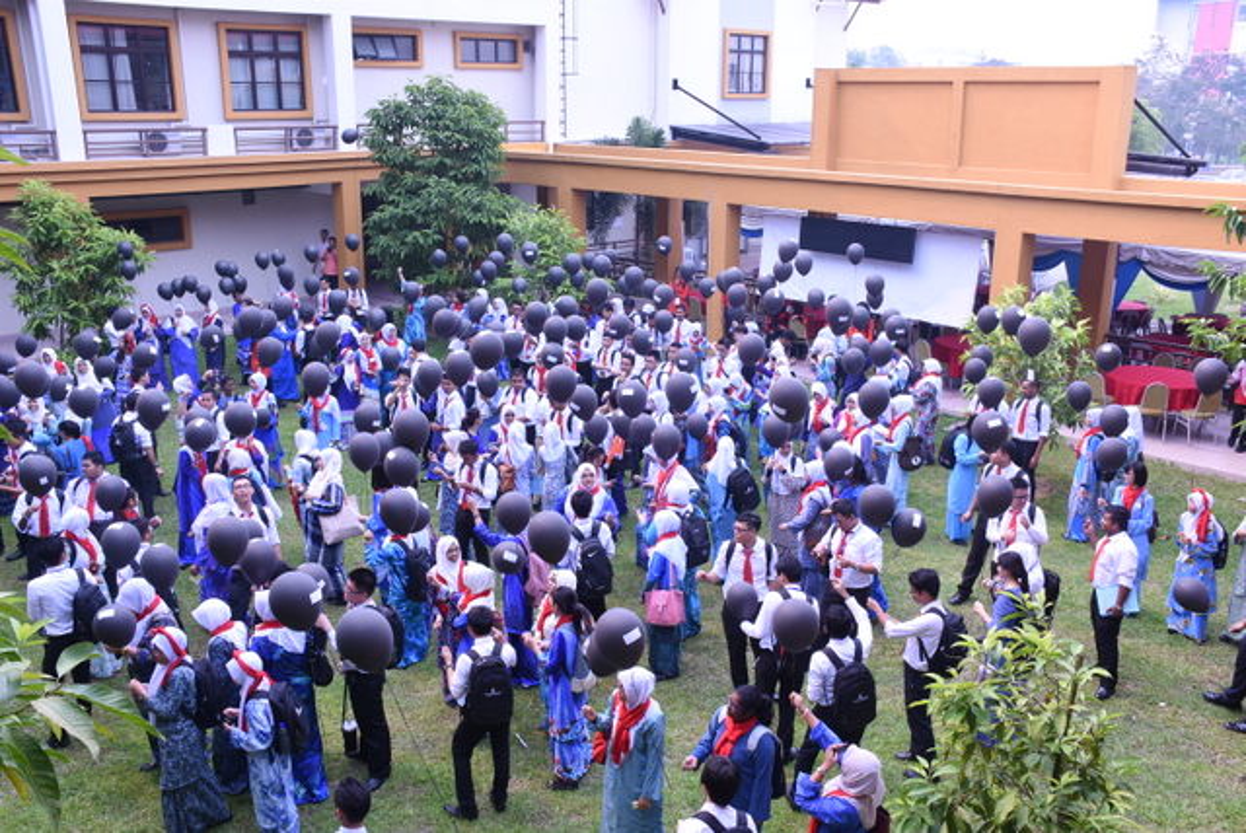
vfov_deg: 40.0
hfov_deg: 57.2
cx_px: 623
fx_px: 1143
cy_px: 416
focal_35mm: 33
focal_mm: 22
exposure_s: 1/100
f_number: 13
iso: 400
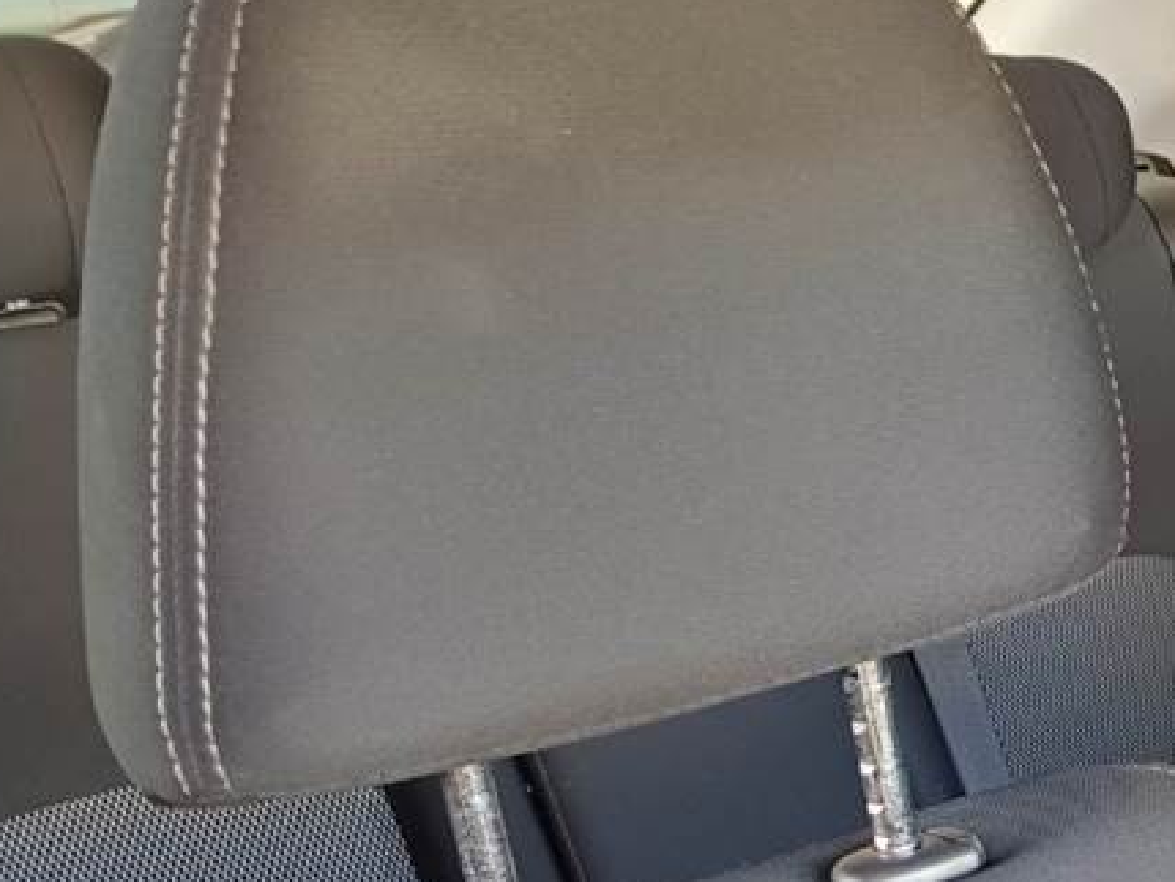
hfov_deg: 24.5
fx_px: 2343
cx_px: 1538
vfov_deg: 20.7
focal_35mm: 69
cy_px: 851
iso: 1061
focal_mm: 4.84
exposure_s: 1/33.3
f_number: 1.79
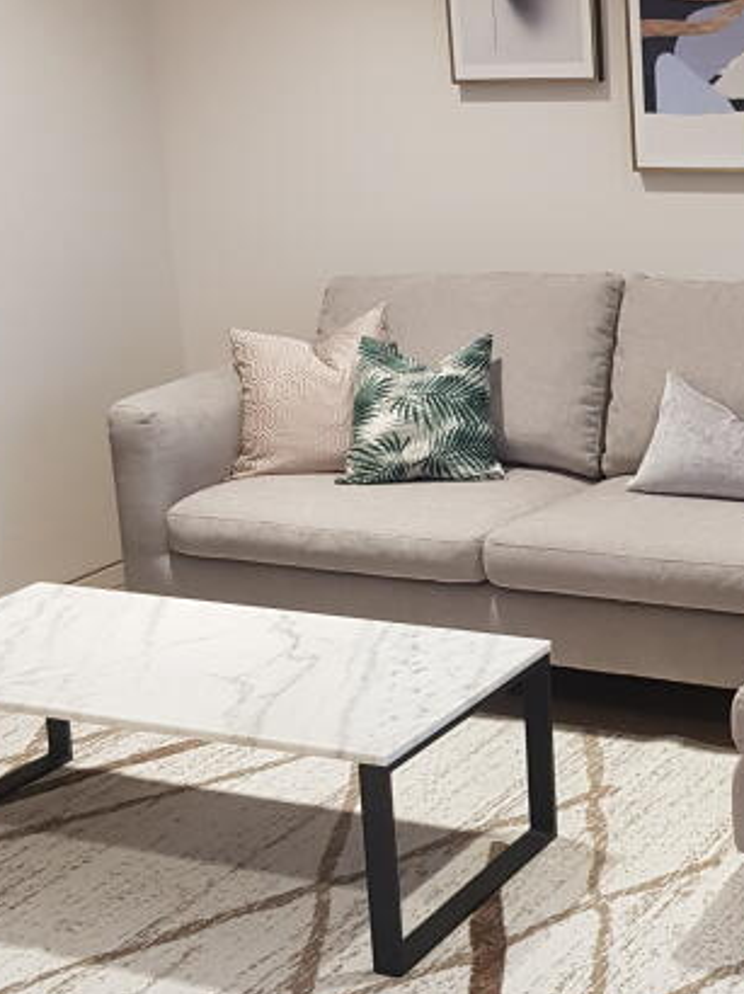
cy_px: 444
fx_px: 1865
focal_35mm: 65
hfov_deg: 22.1
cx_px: 664
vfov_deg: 29.8
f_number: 1.7
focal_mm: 4.2
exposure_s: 1/50
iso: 100
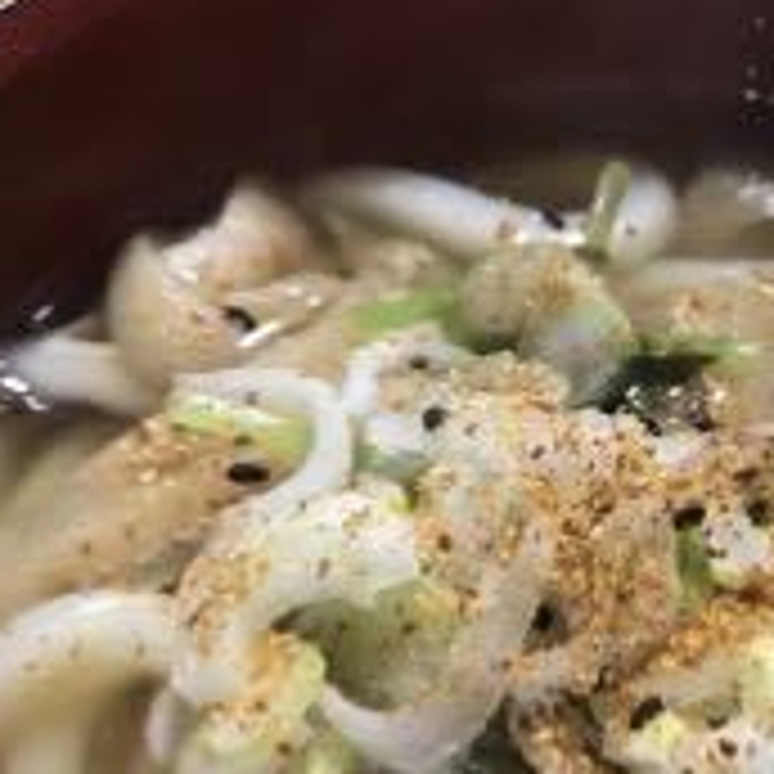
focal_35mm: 72
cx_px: 603
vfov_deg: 23.4
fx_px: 1821
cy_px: 682
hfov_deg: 23.7
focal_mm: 3.99
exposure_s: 1/15
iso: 40
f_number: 1.8
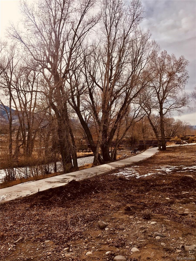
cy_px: 130
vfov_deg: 63.4
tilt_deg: +4.7
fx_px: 211
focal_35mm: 28
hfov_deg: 49.7
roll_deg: +1.5
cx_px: 98
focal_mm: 3.99
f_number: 1.8
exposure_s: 1/3831
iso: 20
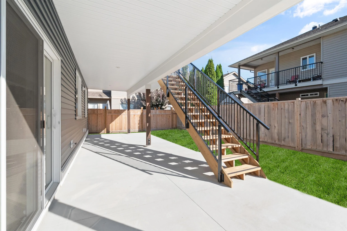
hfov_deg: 100.4
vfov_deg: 77.3
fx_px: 145
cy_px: 116
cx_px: 174
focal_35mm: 15
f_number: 9
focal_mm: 10
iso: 250
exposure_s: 1/640
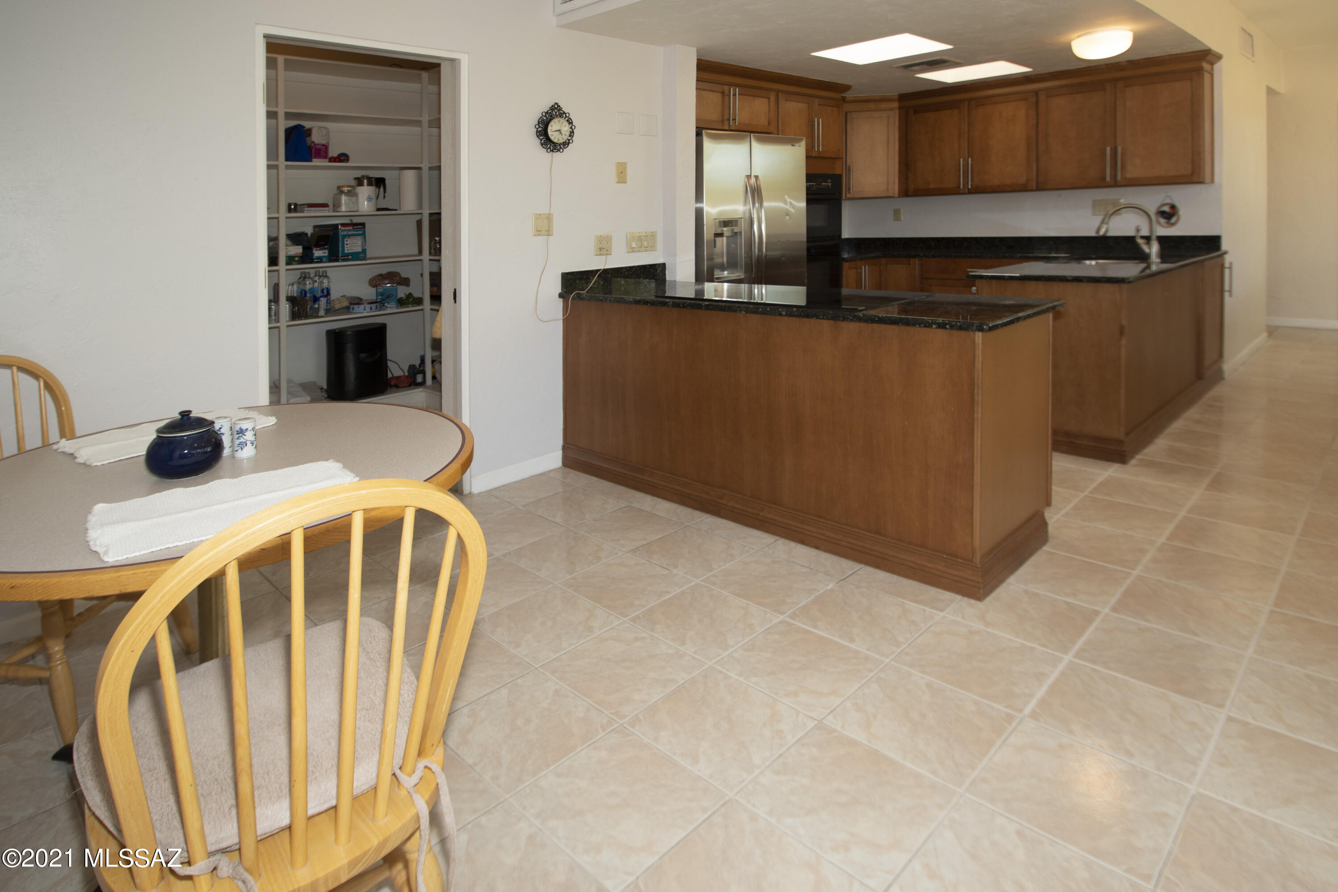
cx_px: 669
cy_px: 446
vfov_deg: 67.4
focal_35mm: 18
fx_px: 669
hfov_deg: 90.0
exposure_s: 1/60
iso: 140
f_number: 5.6
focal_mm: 12
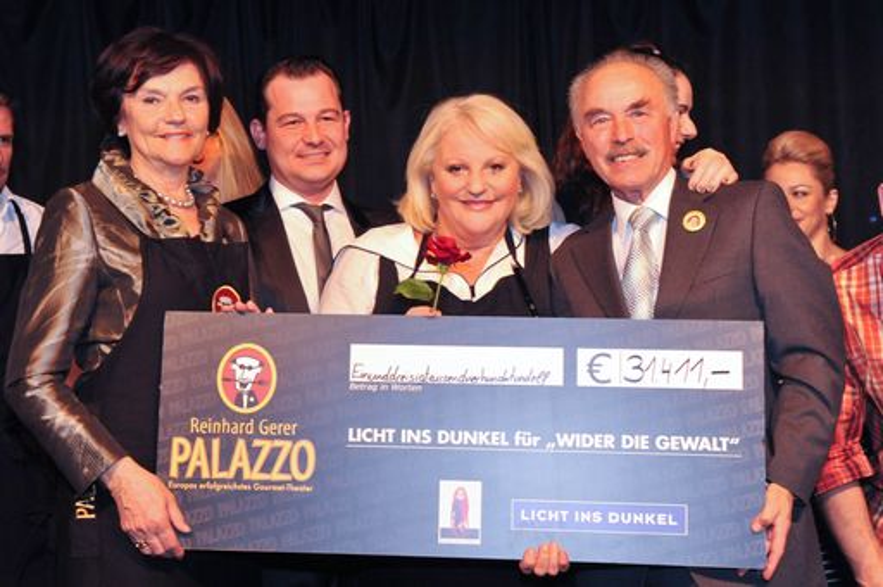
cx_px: 442
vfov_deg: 22.6
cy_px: 294
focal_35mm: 60
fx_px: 1470
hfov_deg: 33.4
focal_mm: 60
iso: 2500
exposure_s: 1/125
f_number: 5.6
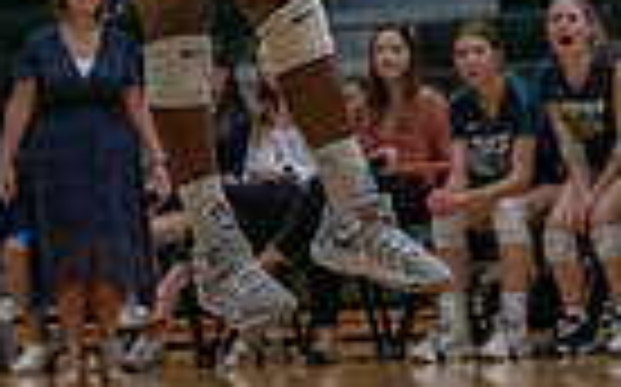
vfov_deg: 4.0
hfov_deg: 6.5
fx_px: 5428
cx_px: 27
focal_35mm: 321
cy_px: -324
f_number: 2.8
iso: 2500
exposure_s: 1/1000
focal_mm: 70
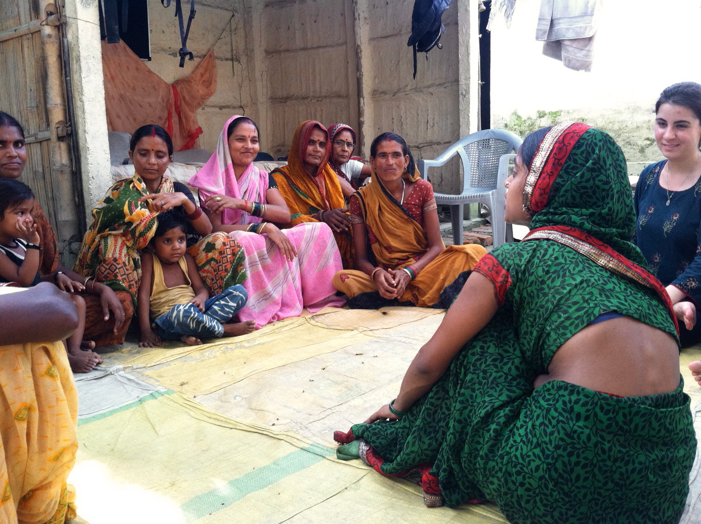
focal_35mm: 35
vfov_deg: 40.6
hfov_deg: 52.7
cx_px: 350
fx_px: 708
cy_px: 262
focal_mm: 3.85
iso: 125
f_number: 2.8
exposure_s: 1/120
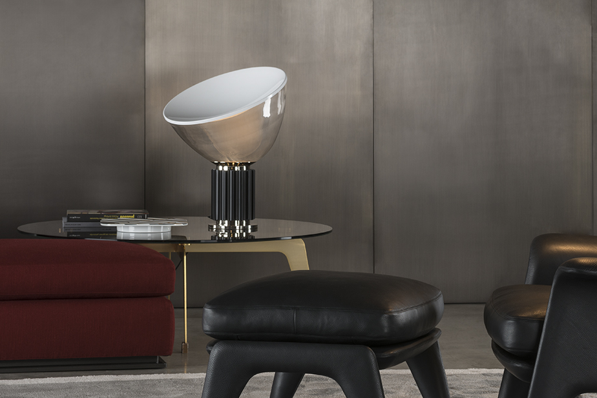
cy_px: 178
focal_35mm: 126
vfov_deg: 10.9
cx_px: 343
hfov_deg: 16.2
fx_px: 2090
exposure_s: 1.6
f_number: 16
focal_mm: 70
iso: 100
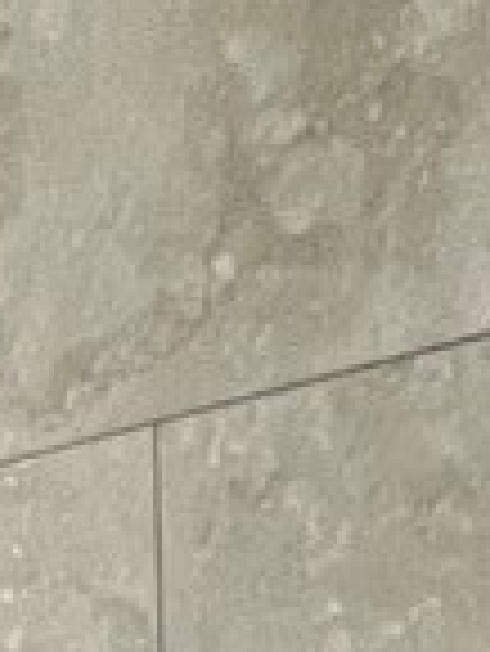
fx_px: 1734
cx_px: -351
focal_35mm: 92
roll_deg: +5.6
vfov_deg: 9.6
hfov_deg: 14.4
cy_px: 2280
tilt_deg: -9.9
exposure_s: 1/60
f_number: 1.8
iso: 200
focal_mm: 1.57
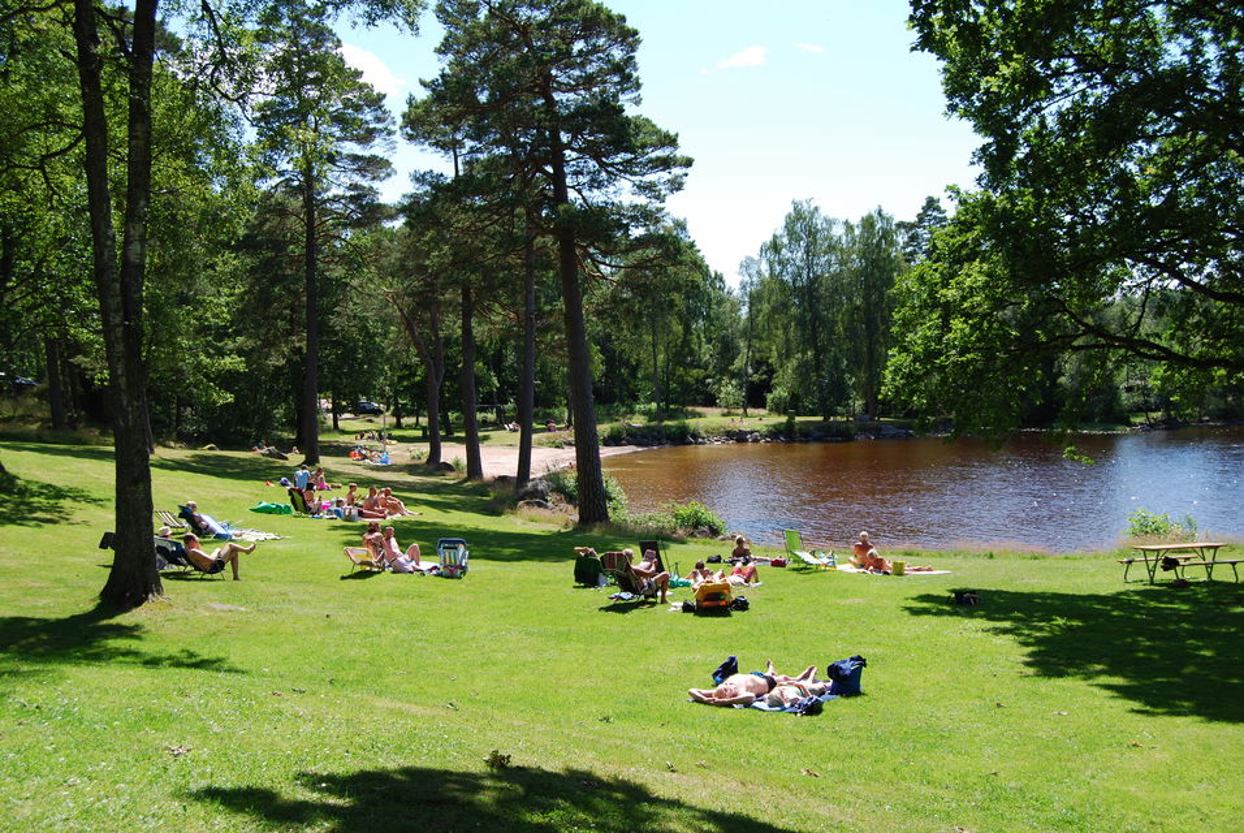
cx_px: 622
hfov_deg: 49.5
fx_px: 1349
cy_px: 416
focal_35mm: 39
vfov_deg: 34.3
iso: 100
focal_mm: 26
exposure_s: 1/200
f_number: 7.1
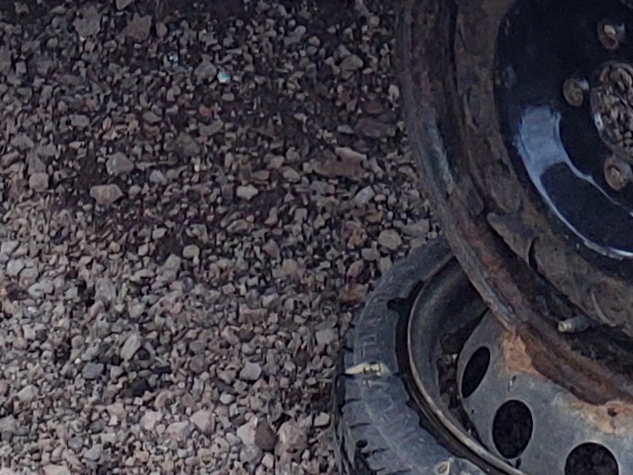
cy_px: -835
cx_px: 289
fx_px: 2798
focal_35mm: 153
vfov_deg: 8.5
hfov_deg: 12.9
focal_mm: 3.58
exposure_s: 1/120
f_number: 1.9
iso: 64
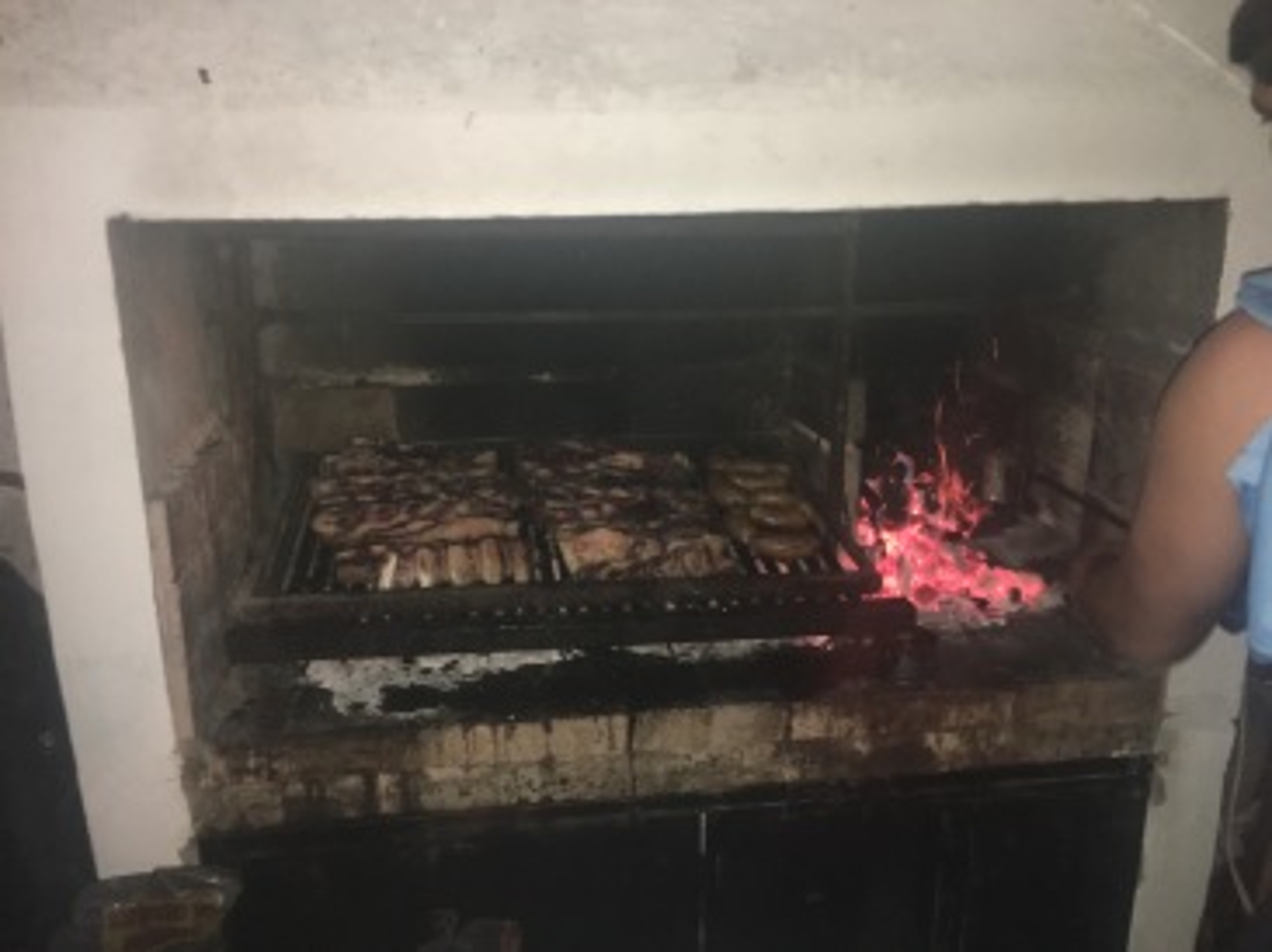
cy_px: 476
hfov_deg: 61.7
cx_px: 636
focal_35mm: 29
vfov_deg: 48.2
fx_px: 1065
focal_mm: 4.15
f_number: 2.2
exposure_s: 1/17
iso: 200
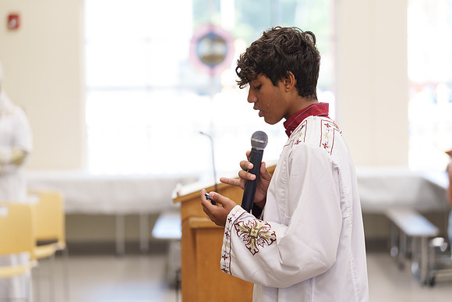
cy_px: 151
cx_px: 226
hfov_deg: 16.8
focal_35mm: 122
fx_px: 1532
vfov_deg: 11.2
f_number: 2.8
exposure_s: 1/160
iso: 1600
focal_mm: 122
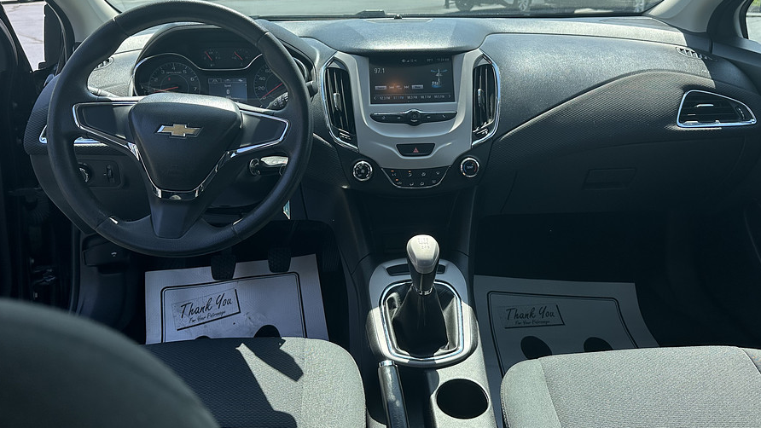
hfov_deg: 64.3
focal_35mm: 30
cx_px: 397
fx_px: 605
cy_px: 136
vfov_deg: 38.4
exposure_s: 1/1119
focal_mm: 6.86
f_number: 1.78
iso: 80
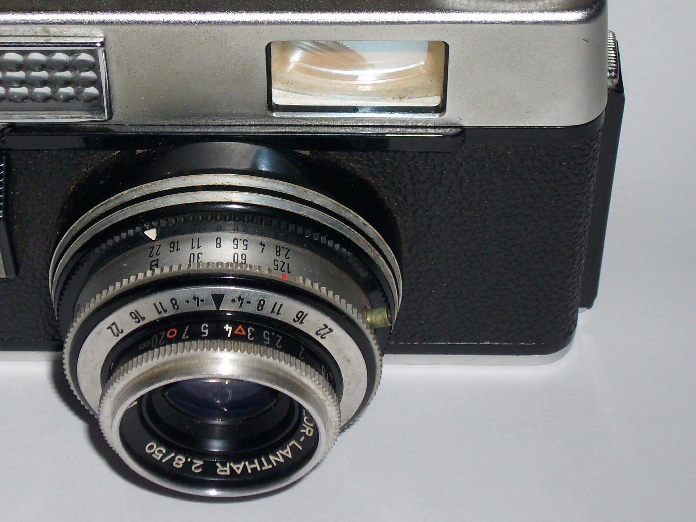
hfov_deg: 18.8
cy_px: 124
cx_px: 233
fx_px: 2091
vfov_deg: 14.2
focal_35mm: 104
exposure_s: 1/60
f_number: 8.5
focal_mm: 12.8
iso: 100
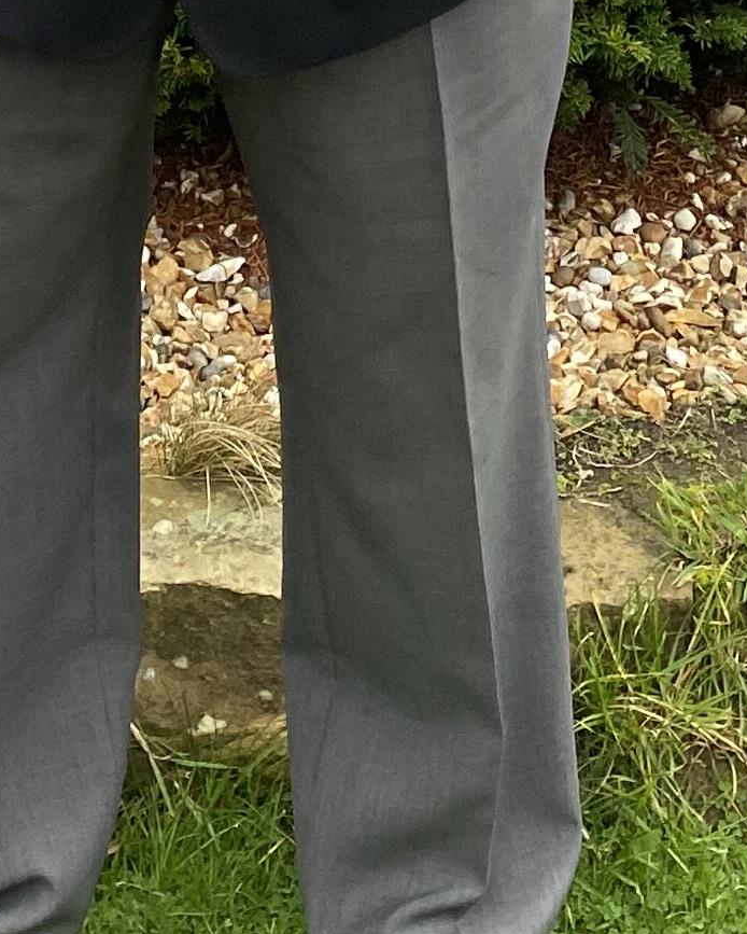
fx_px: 3260
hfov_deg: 13.0
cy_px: -891
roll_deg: -1.0
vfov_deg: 13.9
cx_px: 216
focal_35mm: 118
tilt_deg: -6.6
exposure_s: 1/121
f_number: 1.8
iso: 100
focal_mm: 4.25
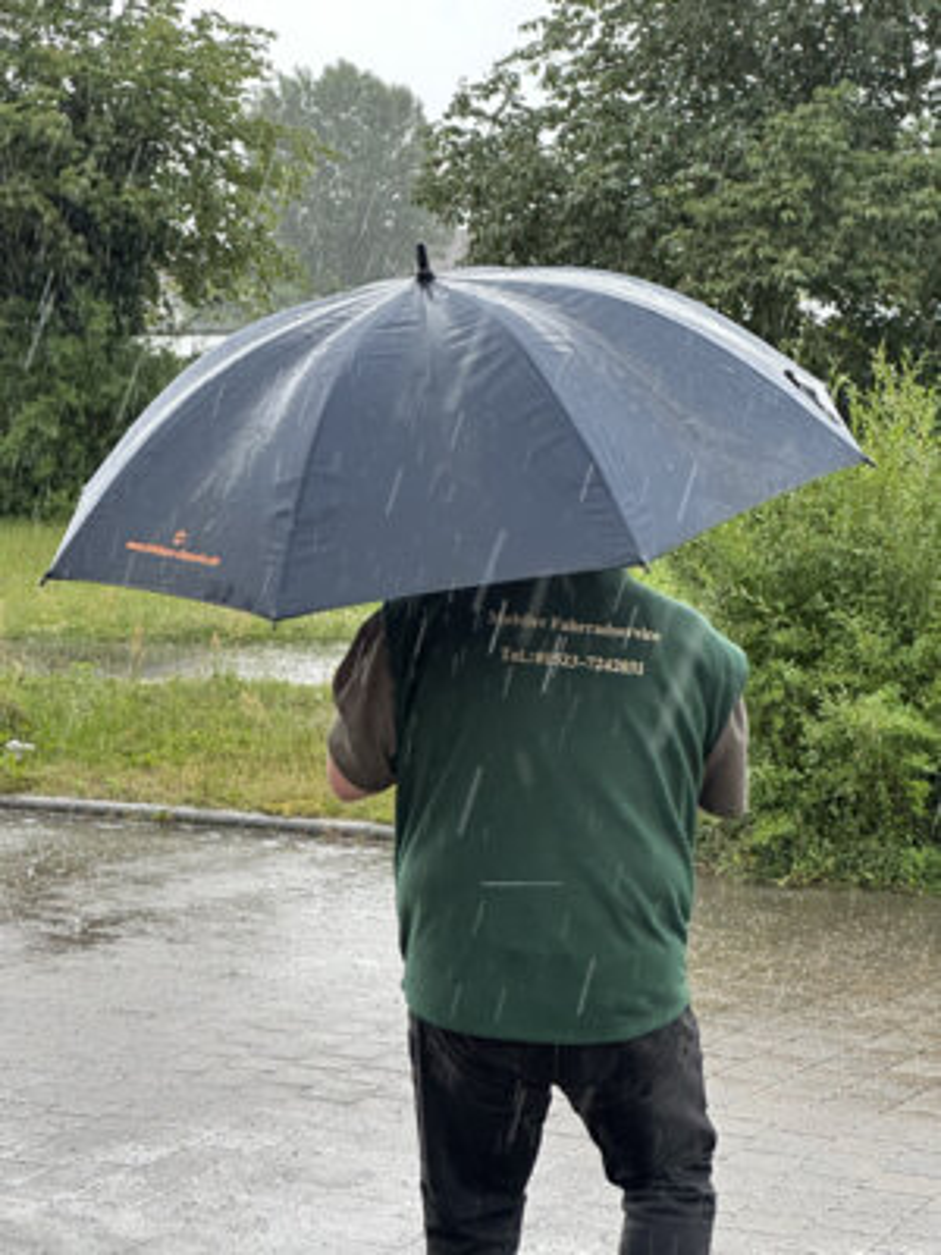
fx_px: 2791
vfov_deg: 25.3
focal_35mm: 77
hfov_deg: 19.1
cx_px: 470
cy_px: 628
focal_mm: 9
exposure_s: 1/99
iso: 64
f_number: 2.8
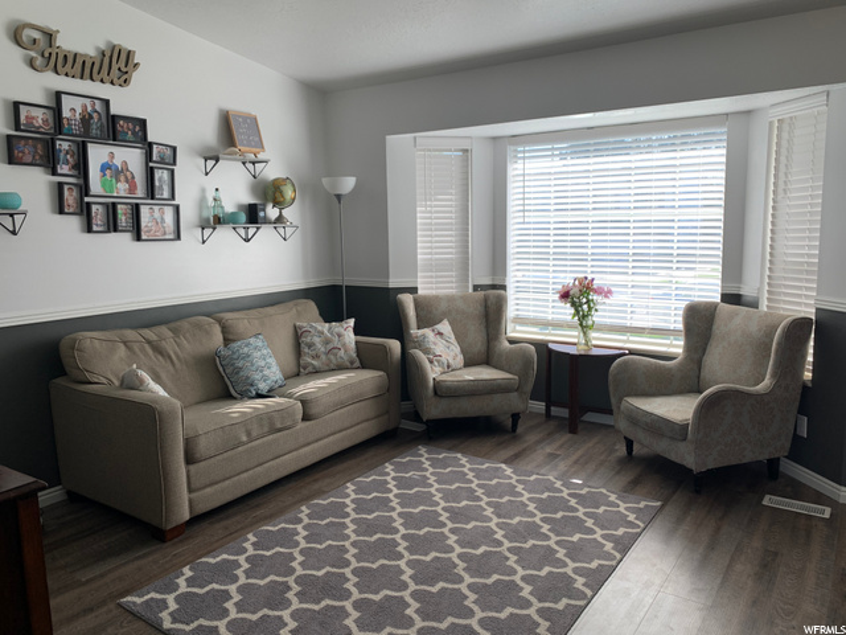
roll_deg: +0.2
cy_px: 318
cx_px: 423
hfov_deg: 67.3
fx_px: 635
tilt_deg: -7.8
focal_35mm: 26
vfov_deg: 53.1
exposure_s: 1/216
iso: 25
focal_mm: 4.25
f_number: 1.8
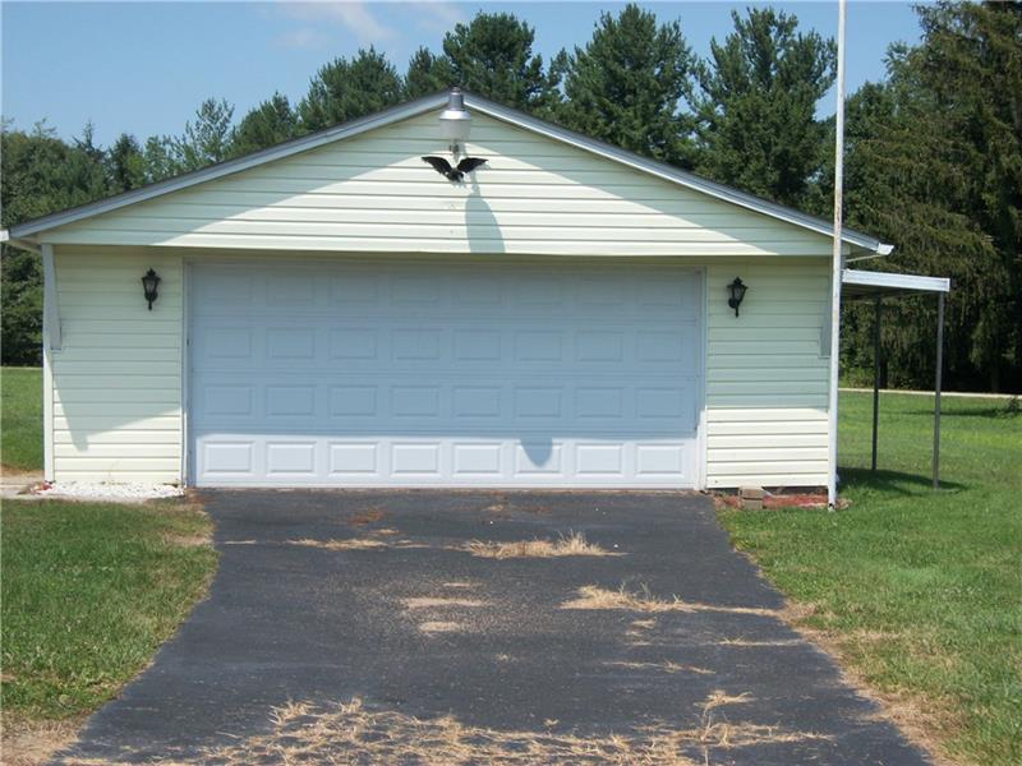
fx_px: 1830
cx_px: 511
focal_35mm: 62
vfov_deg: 23.7
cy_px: 383
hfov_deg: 31.2
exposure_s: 1/125
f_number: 12.6
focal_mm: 11
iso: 80
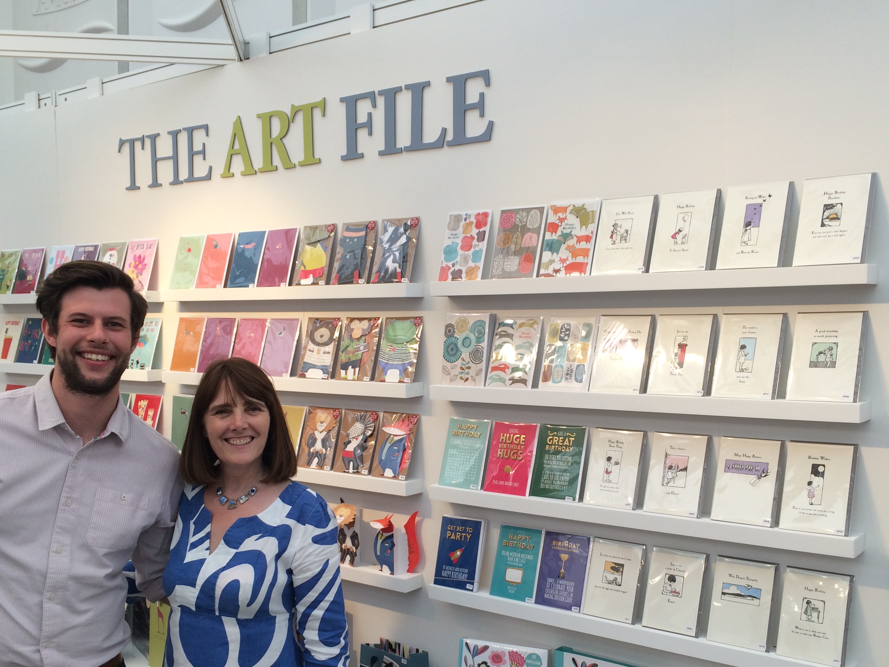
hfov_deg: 50.1
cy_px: 415
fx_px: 950
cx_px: 454
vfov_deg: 38.4
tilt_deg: -5.2
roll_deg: +0.4
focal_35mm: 37
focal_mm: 4.15
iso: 40
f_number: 2.2
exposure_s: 1/120
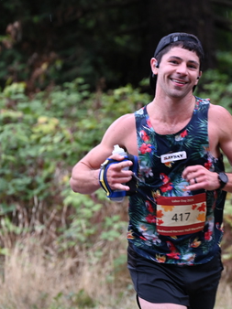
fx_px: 2801
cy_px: 167
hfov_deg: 4.7
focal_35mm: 313
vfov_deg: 6.3
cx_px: 165
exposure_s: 1/250
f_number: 6.3
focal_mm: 200
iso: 1100
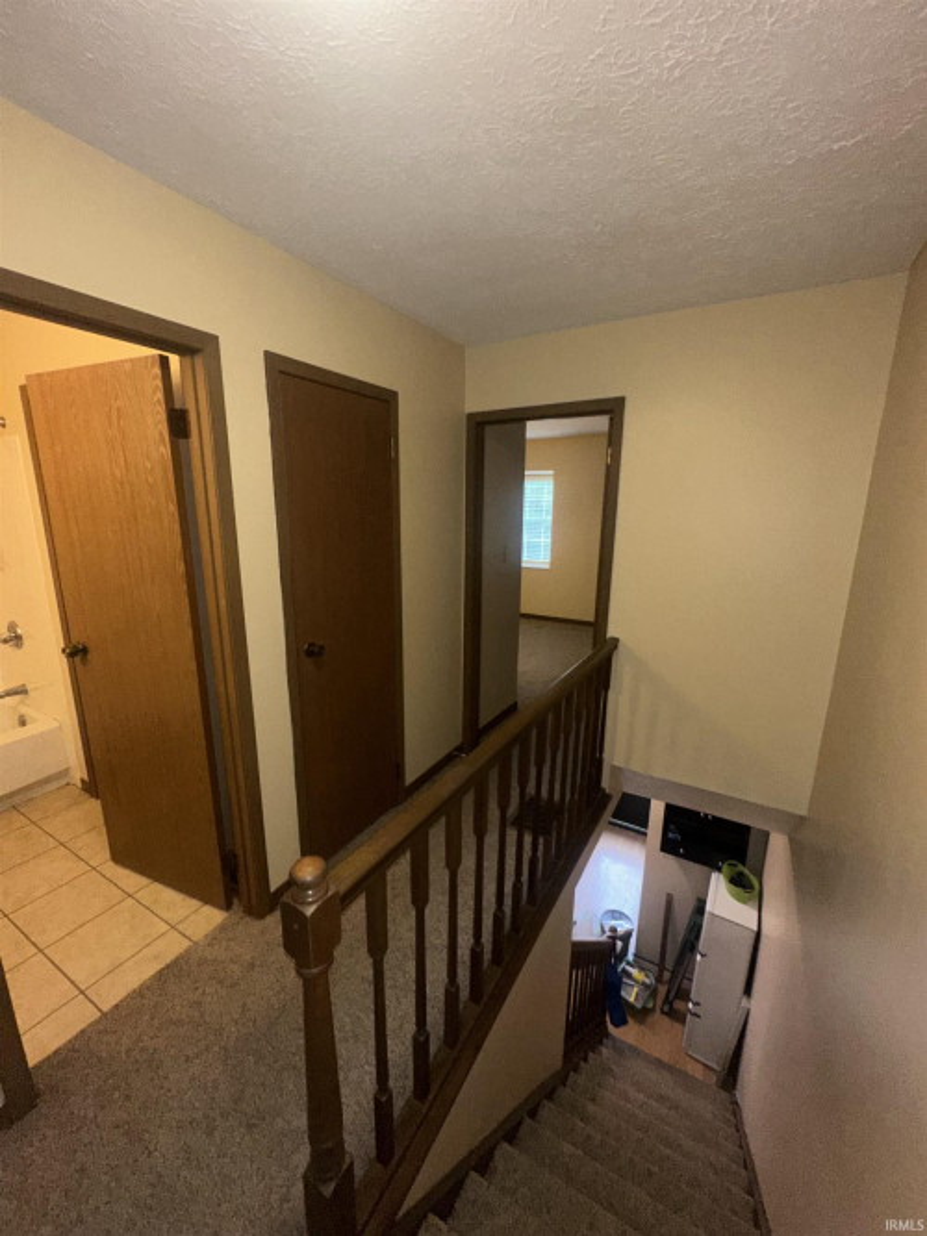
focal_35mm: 14
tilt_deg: -13.6
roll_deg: -1.3
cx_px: 464
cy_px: 618
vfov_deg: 102.1
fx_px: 500
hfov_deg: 85.7
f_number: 2.2
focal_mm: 2.22
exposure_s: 1/60
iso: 160
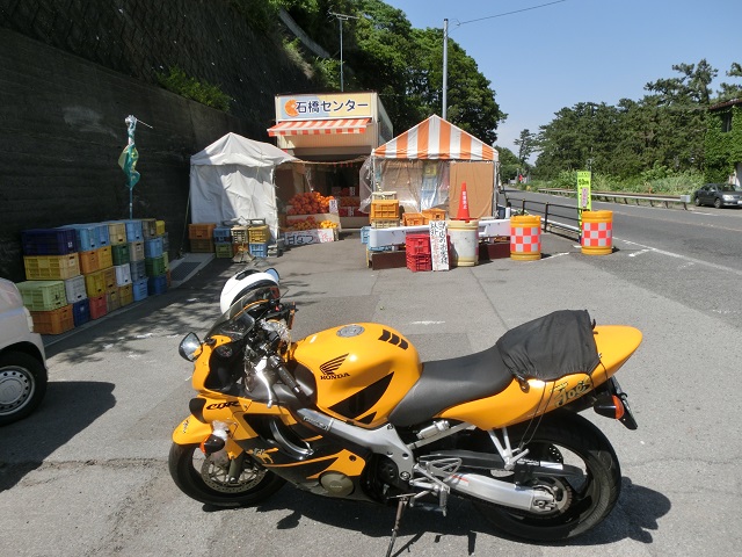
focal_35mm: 24
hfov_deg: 71.6
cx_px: 371
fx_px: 514
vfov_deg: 56.8
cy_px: 278
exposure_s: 1/250
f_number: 7.9
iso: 80
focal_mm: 4.24
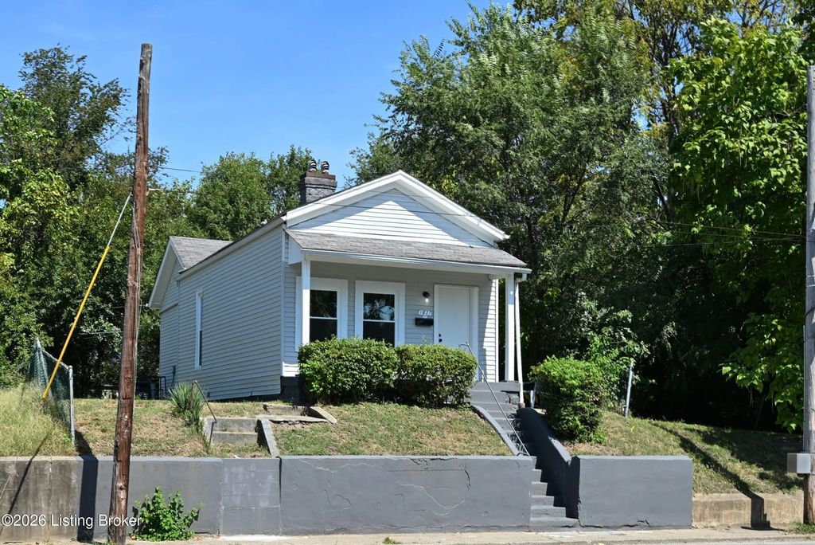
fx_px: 680
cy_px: 272
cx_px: 408
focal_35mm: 30
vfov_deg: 43.7
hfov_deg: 61.9
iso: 140
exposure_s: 1/500
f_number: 6.3
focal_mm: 30
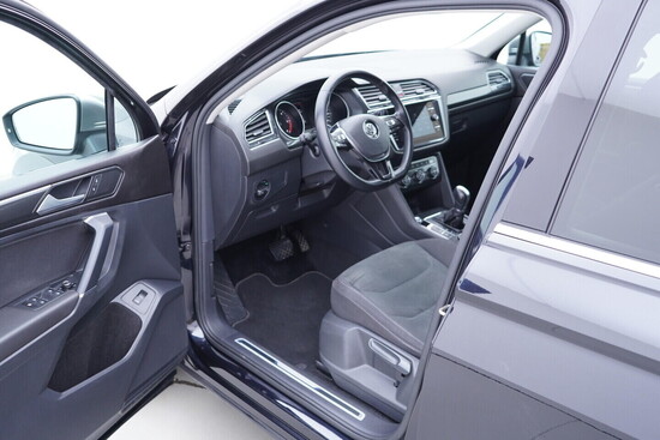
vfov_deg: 36.9
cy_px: 220
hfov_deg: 53.1
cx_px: 330
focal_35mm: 36
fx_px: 660
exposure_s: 1/40
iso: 400
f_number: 2.8
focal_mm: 24
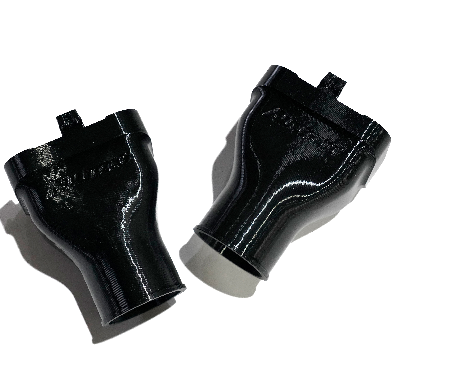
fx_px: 774
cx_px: 197
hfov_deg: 33.0
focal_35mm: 57
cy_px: 183
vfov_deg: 26.7
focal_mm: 50
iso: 4000
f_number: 7.1
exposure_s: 1/200
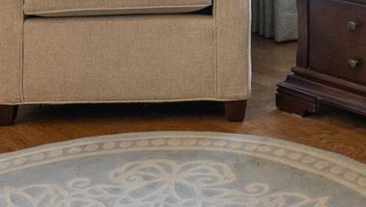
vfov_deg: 12.0
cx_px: 324
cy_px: -205
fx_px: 874
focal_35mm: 90
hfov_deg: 23.1
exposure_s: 1/15
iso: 250
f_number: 7.1
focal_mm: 16
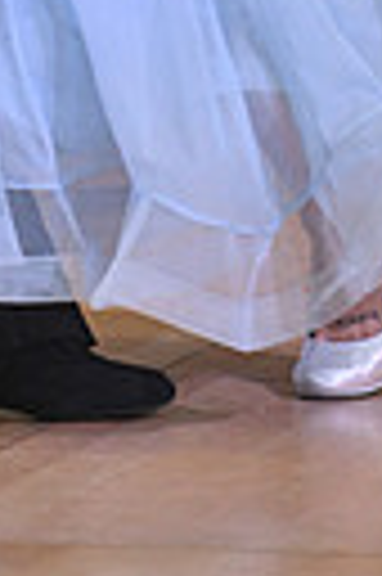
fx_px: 10469
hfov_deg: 2.1
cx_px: -339
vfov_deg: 3.1
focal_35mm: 656
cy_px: -598
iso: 3200
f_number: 5
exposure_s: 1/400
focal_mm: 145
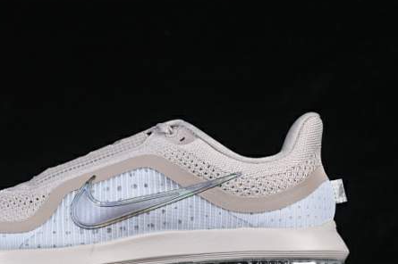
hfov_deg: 16.6
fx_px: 1359
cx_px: 119
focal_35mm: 123
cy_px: 176
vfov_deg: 11.1
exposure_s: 1/80
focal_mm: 50
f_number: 7.1
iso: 160
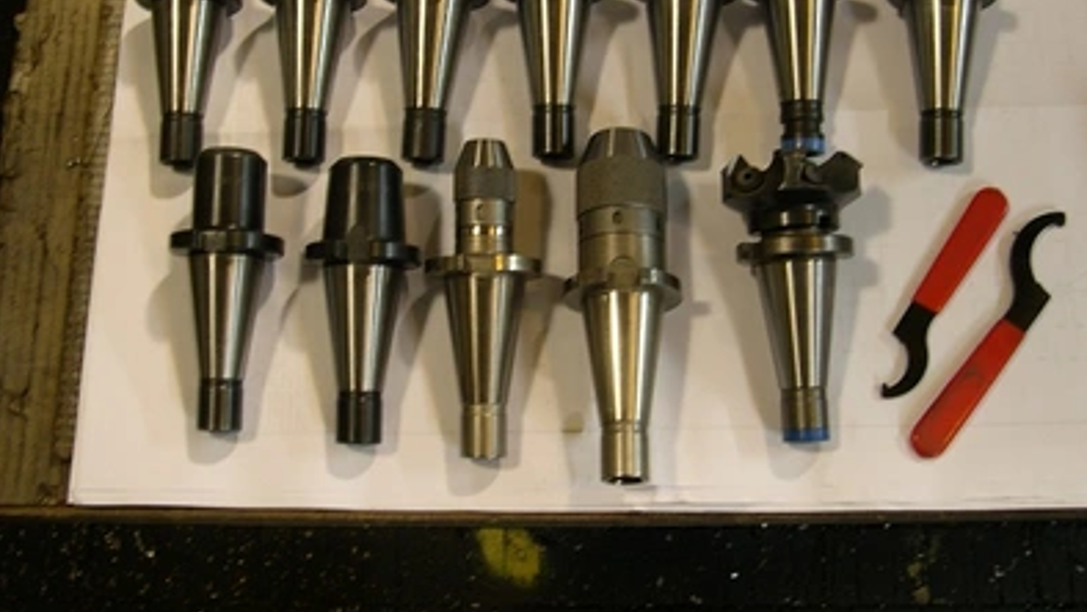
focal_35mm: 42
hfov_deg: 48.3
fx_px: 1211
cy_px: 237
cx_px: 546
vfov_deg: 28.3
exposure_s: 1/7.2
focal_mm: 8
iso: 100
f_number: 2.8
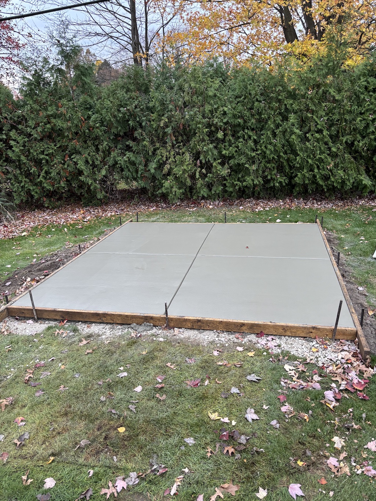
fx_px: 376
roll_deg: +2.1
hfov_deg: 53.1
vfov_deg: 67.3
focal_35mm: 26
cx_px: 188
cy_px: 250
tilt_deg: -20.4
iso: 200
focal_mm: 5.96
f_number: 1.6
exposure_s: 1/60
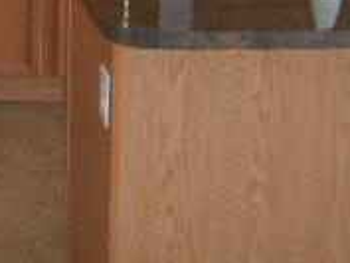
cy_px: -131
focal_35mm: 94
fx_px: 951
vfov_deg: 14.7
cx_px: -44
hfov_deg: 19.9
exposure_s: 1/25
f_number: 3.4
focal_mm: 4.7
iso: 280
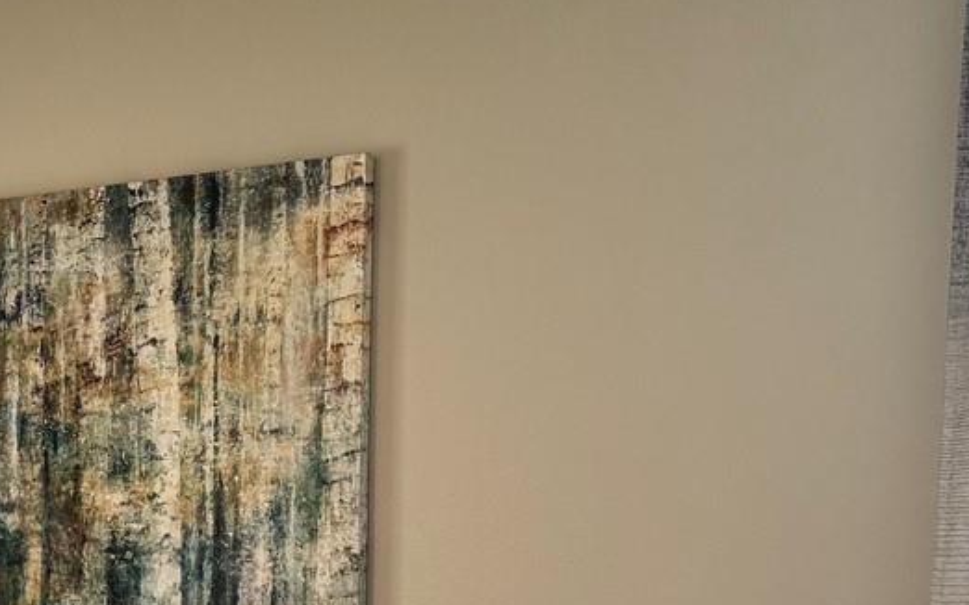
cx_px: -154
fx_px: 2059
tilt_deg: -3.7
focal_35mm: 78
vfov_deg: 16.2
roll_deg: +0.0
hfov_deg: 24.3
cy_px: 687
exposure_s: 1/60
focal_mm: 6.76
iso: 160
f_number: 1.78
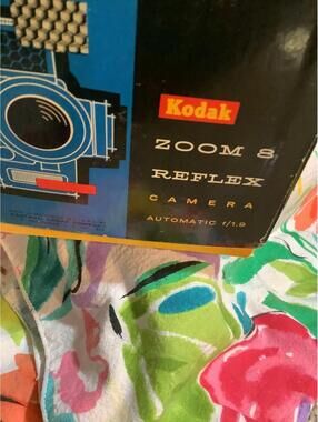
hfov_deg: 45.5
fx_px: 379
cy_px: 211
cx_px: 159
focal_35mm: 31
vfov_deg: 58.3
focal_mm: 3.3
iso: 400
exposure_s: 1/40
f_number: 2.4
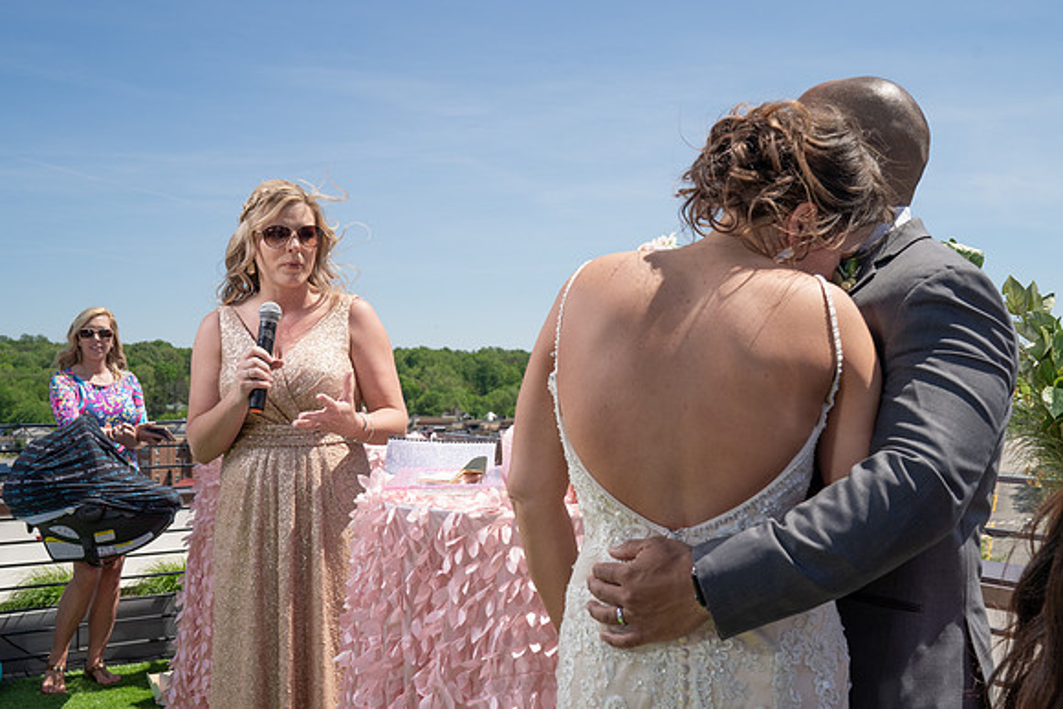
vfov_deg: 34.3
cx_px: 577
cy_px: 345
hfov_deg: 49.5
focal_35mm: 39
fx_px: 1150
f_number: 7.1
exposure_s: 1/250
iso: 50
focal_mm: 35
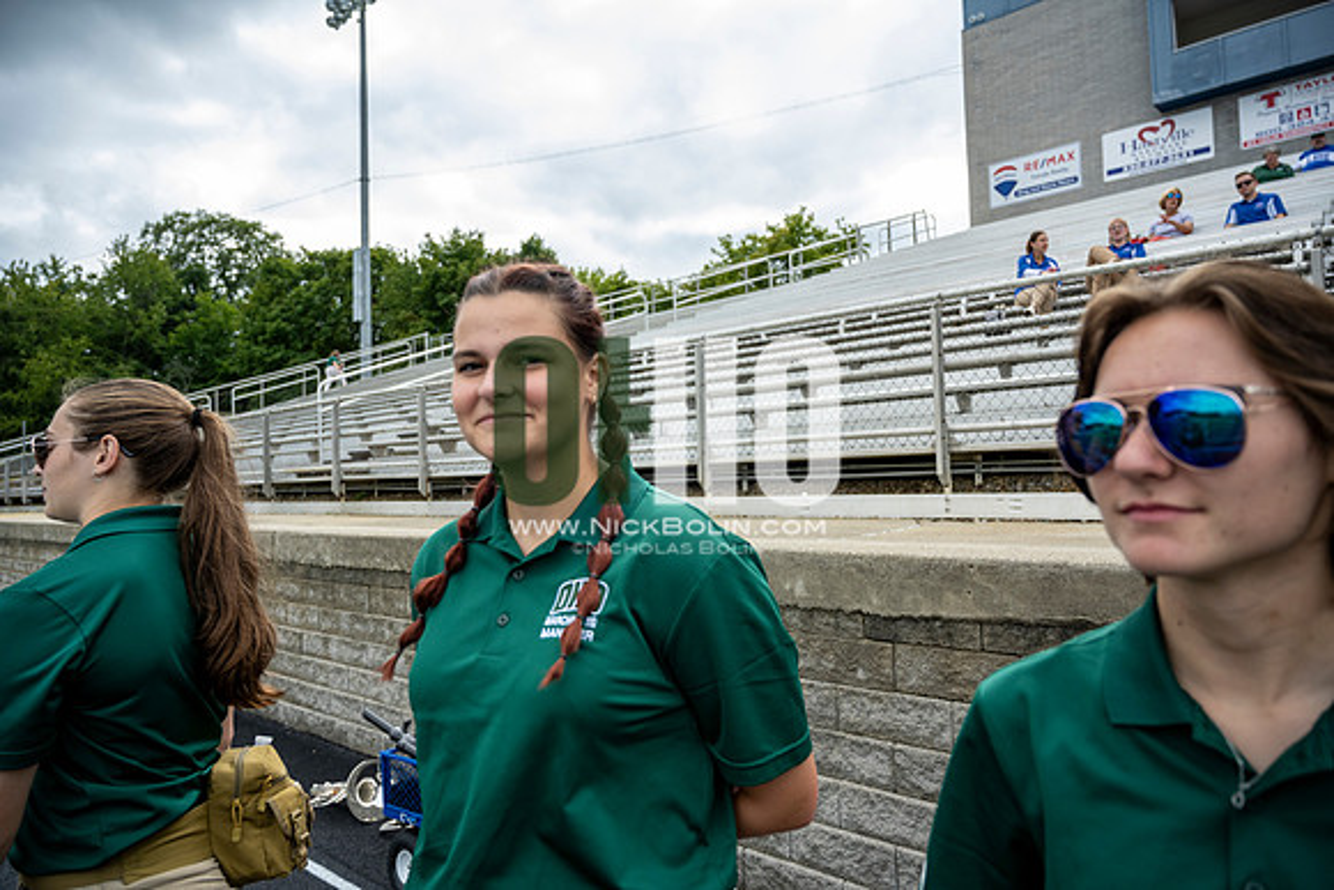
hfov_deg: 73.7
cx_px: 667
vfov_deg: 53.2
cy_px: 445
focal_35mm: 24
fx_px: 889
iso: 250
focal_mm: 24
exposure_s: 1/800
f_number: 4
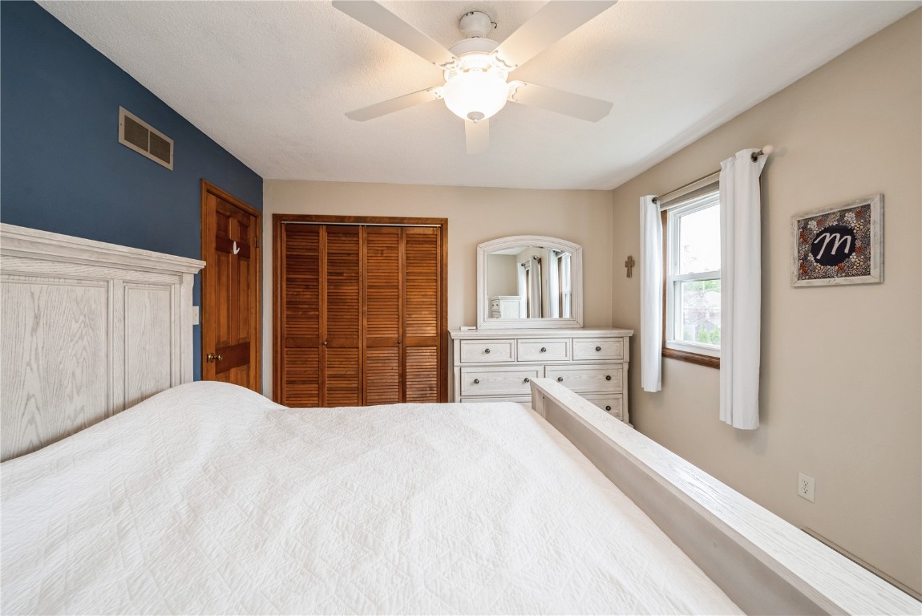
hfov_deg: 104.2
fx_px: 359
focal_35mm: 14
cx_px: 461
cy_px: 308
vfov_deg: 81.3
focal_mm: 14
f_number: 8
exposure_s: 1/8
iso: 200
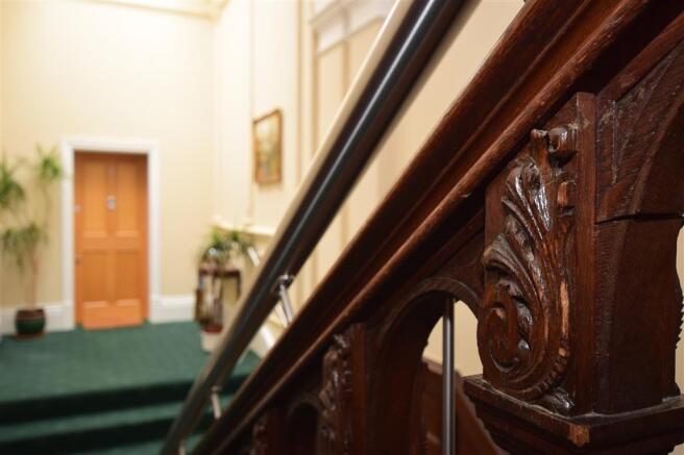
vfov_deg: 43.6
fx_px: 570
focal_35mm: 30
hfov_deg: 61.9
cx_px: 342
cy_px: 228
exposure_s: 1/10
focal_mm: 20
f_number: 6.3
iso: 320
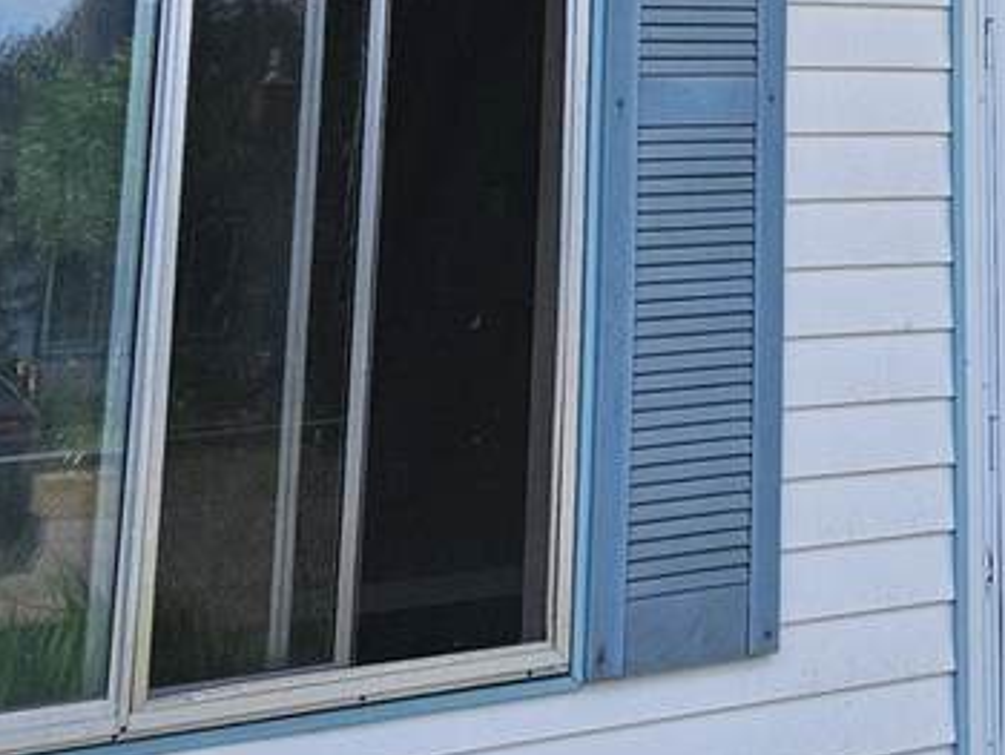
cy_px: -379
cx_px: 1166
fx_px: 2440
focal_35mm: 84
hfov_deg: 21.8
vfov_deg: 16.1
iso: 80
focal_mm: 5.4
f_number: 1.8
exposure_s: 1/2000
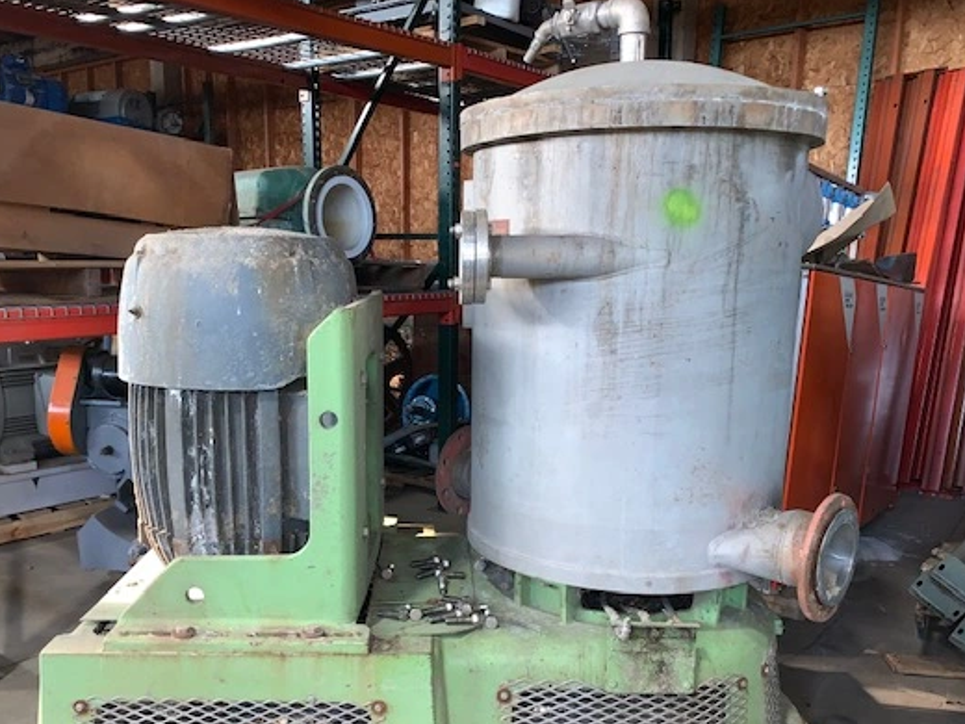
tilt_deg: -10.6
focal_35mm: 32
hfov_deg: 56.7
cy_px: 442
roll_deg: -0.3
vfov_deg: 43.9
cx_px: 442
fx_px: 892
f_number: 1.8
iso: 64
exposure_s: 1/17
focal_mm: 4.25
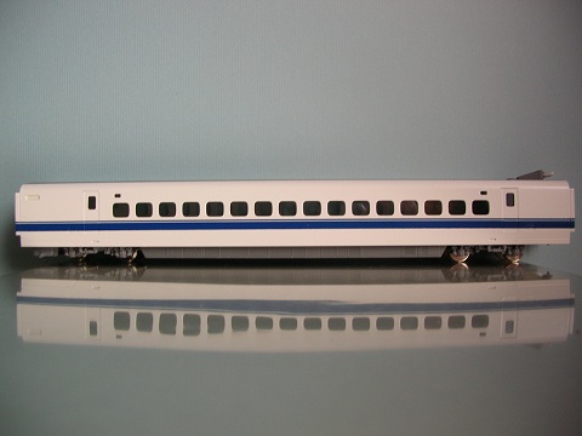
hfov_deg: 52.6
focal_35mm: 35
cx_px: 291
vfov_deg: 40.7
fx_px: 588
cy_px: 218
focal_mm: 5.8
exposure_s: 1/9.1
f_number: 2.8
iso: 50
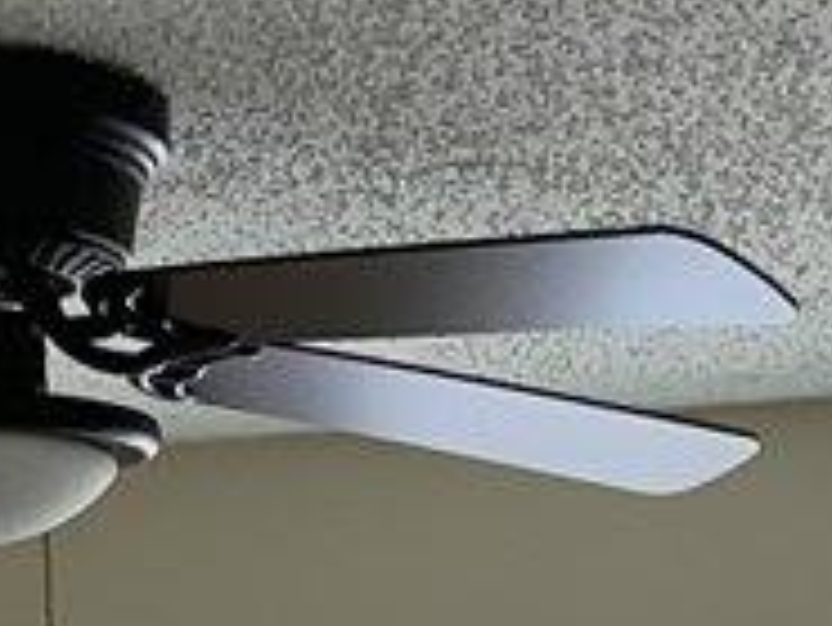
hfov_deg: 13.5
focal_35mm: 144
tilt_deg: -8.8
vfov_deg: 9.1
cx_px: 792
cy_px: 1576
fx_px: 3463
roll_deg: -0.6
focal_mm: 4.25
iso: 40
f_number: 1.8
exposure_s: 1/120
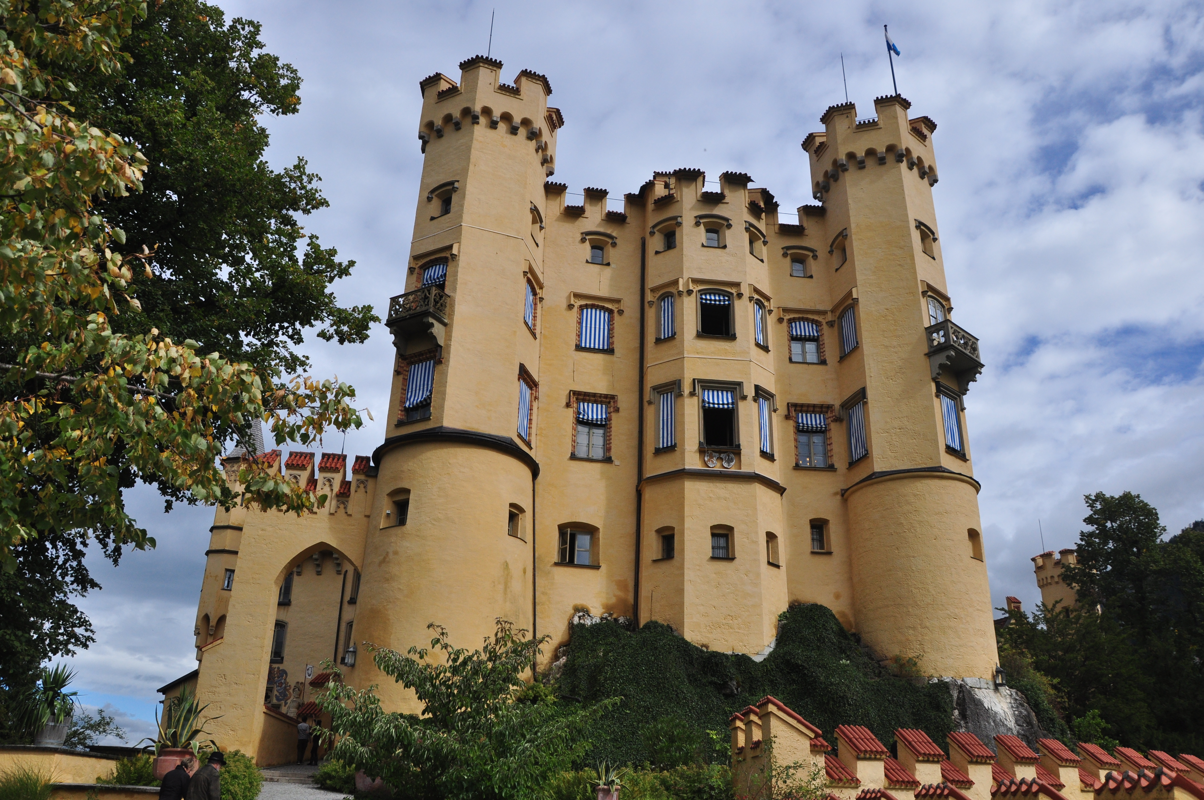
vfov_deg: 47.8
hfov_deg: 67.4
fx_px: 902
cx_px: 602
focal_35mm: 27
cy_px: 400
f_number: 8
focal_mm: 18
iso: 400
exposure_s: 1/2000
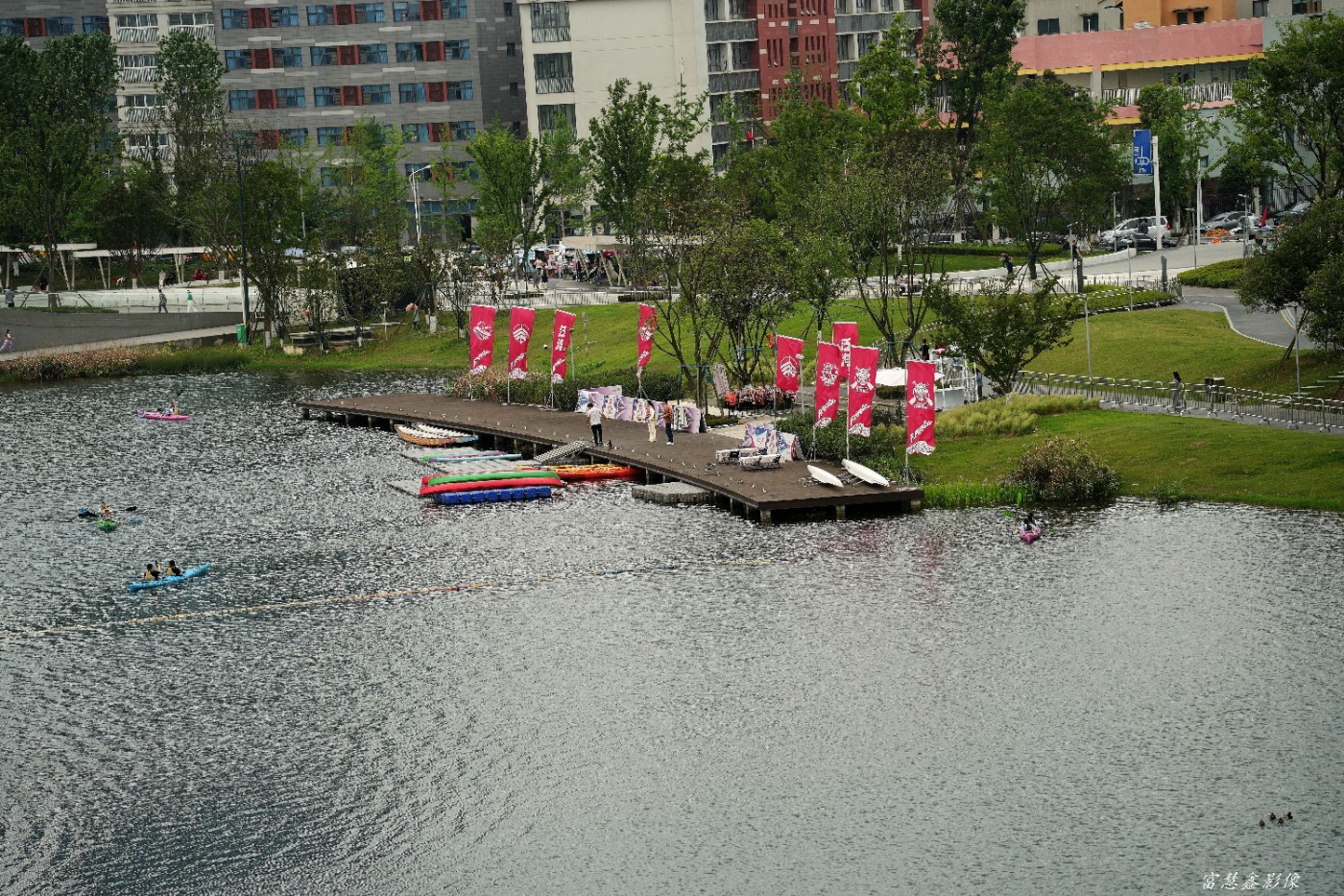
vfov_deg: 10.2
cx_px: 672
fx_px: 5039
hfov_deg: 15.2
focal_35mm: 135
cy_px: 448
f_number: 5.6
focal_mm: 135
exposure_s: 1/160
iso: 125
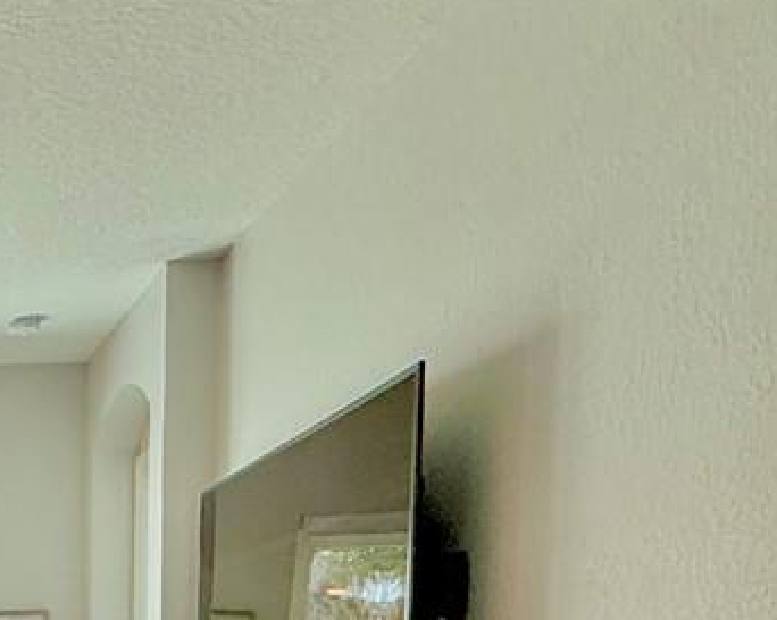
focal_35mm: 64
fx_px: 1470
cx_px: -232
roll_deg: +1.0
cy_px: 874
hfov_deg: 25.5
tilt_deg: -5.8
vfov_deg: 20.9
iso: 80
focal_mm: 2.22
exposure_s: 1/120
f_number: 2.2
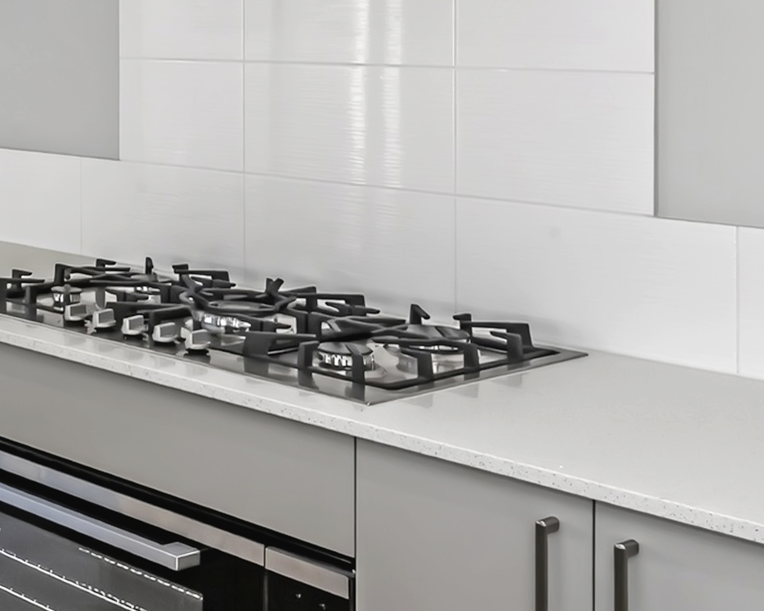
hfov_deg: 24.3
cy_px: 57
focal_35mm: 66
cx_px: -283
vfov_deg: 22.6
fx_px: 1492
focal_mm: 24
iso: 280
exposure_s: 1/60
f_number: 4
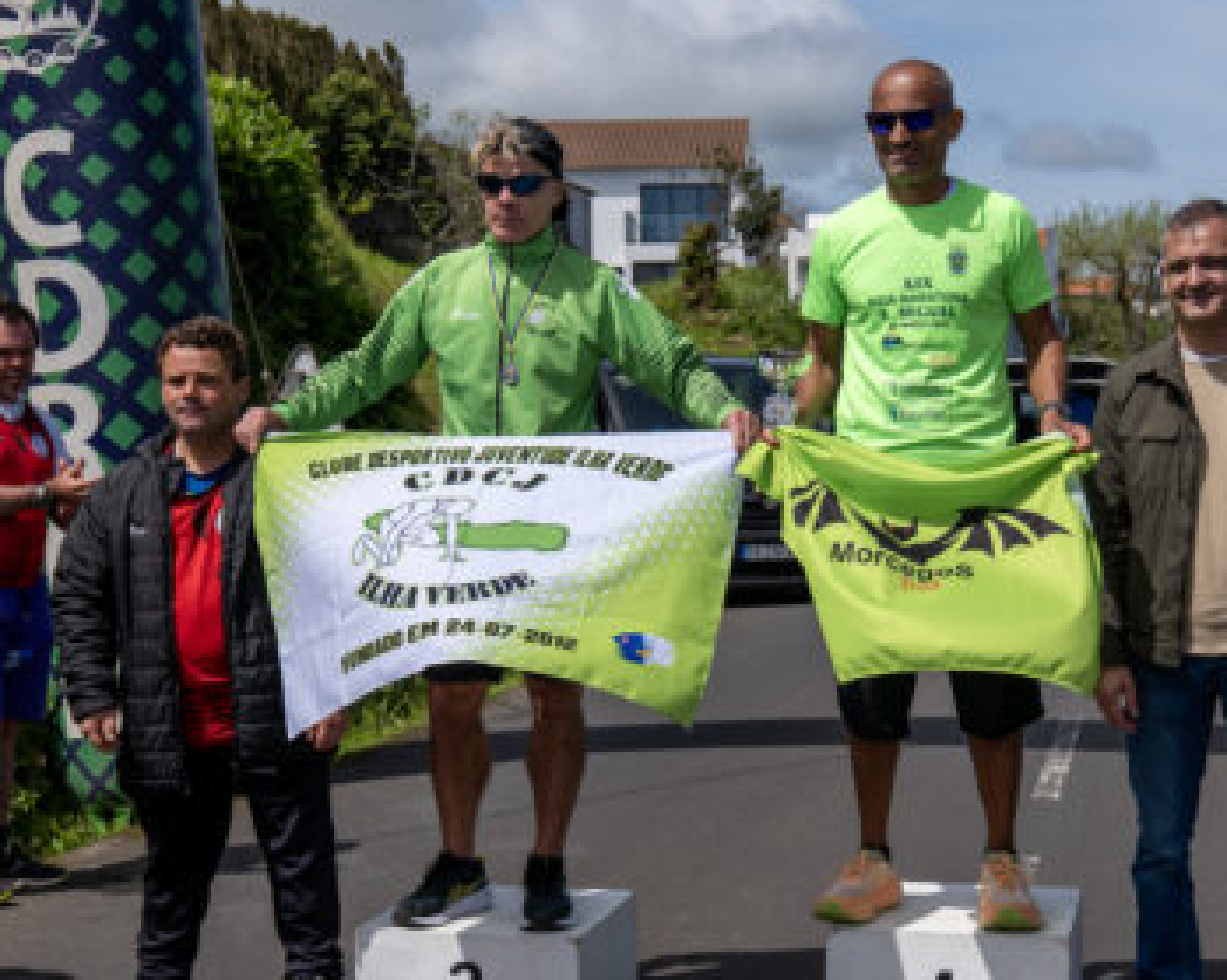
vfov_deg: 24.6
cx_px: 777
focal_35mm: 62
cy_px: 546
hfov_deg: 30.4
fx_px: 2251
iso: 200
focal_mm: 45
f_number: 5.6
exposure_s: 1/2000
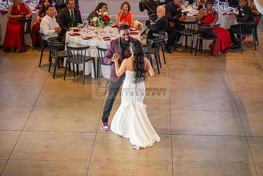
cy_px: 88
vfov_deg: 13.8
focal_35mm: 99
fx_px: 723
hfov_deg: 20.6
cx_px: 132
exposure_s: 1/200
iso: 3200
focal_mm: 99
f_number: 4
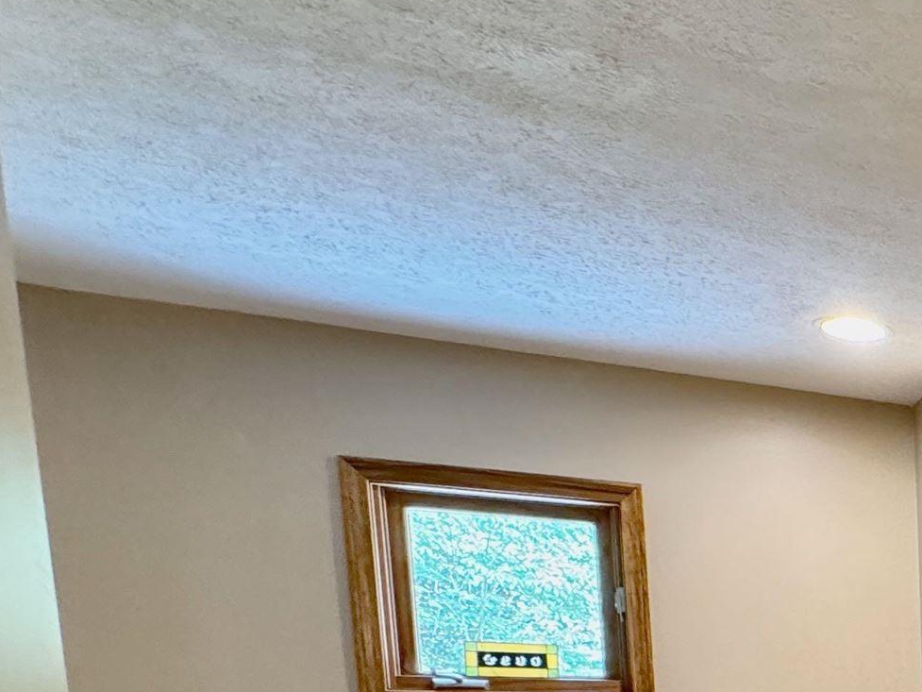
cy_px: 865
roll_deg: -0.6
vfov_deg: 28.0
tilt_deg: -7.8
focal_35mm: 44
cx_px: 1286
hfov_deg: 30.4
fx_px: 1172
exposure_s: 1/60
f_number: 2.2
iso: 320
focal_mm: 2.22
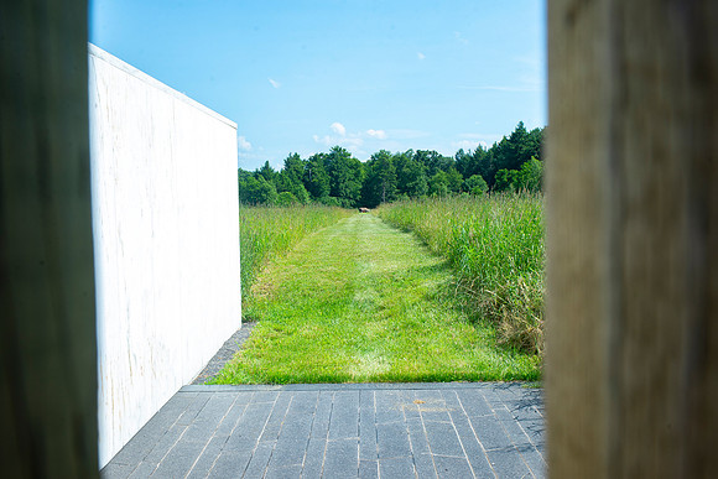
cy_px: 240
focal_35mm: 36
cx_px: 359
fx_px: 718
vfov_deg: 36.9
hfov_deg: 53.1
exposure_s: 1/160
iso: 200
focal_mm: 36
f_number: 13
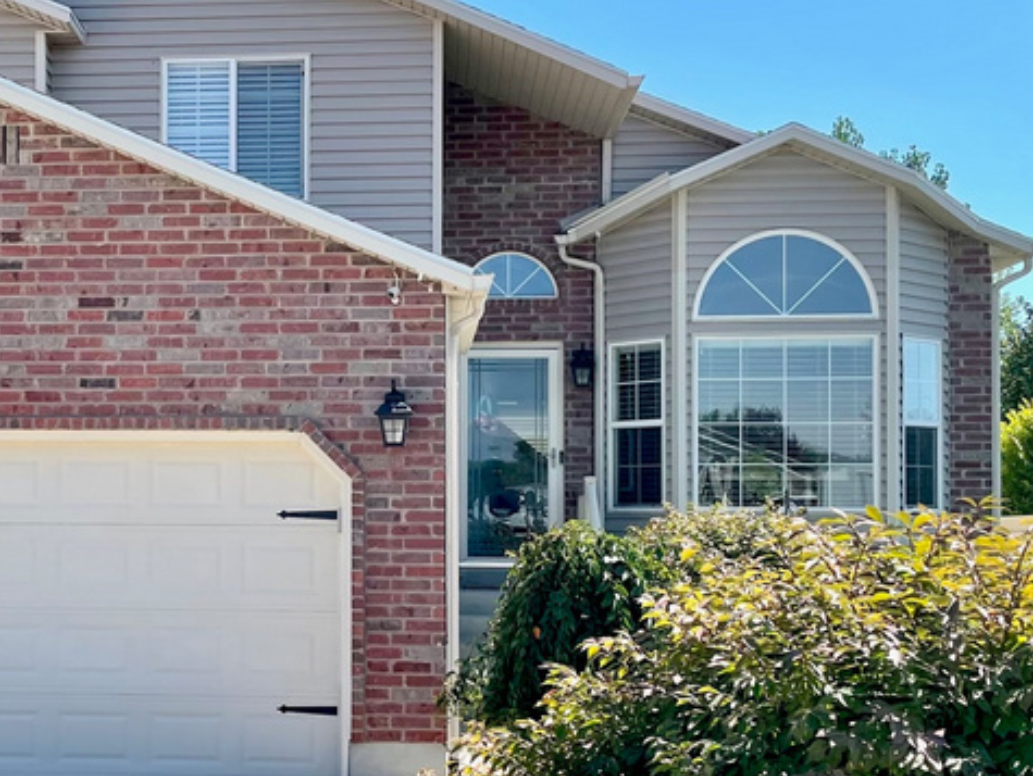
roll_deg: +0.1
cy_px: 465
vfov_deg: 26.1
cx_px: 267
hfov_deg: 33.7
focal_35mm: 56
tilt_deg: +1.1
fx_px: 1672
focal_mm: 4.2
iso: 32
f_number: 1.6
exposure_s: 1/3125
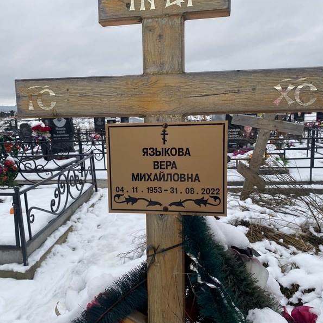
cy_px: 162
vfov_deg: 52.5
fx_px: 327
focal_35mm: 31
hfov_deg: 52.5
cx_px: 148
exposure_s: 1/252
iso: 32
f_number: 1.8
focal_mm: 4.25
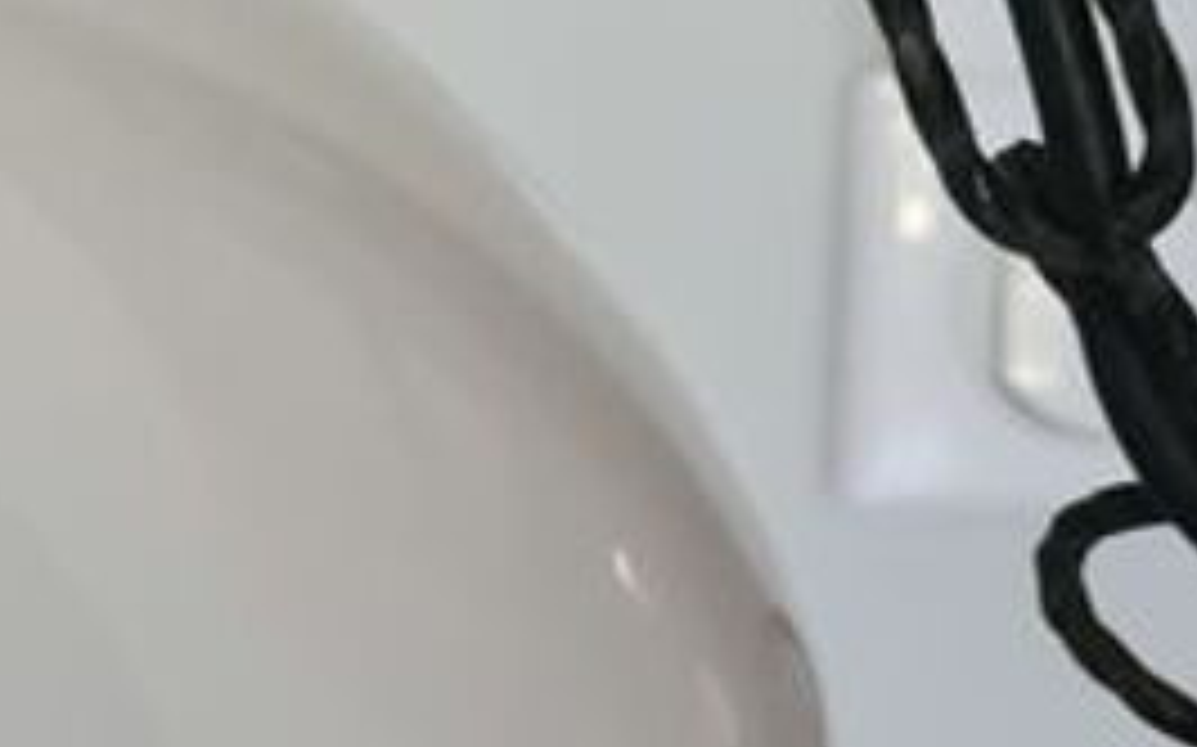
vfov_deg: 9.3
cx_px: -918
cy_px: -286
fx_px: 4500
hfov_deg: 13.6
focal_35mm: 138
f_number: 1.8
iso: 200
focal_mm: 5.4
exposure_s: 1/50
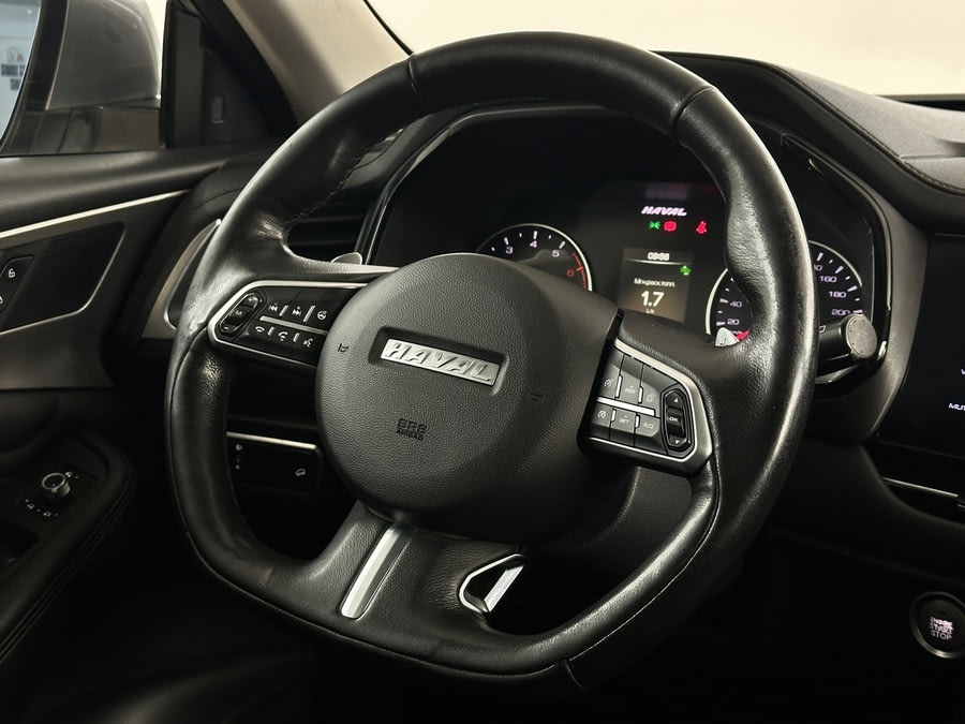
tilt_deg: -13.3
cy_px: 362
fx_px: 1338
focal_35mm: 48
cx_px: 482
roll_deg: -0.3
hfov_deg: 39.7
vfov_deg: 30.3
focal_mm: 6.86
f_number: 1.78
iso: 200
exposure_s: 1/50
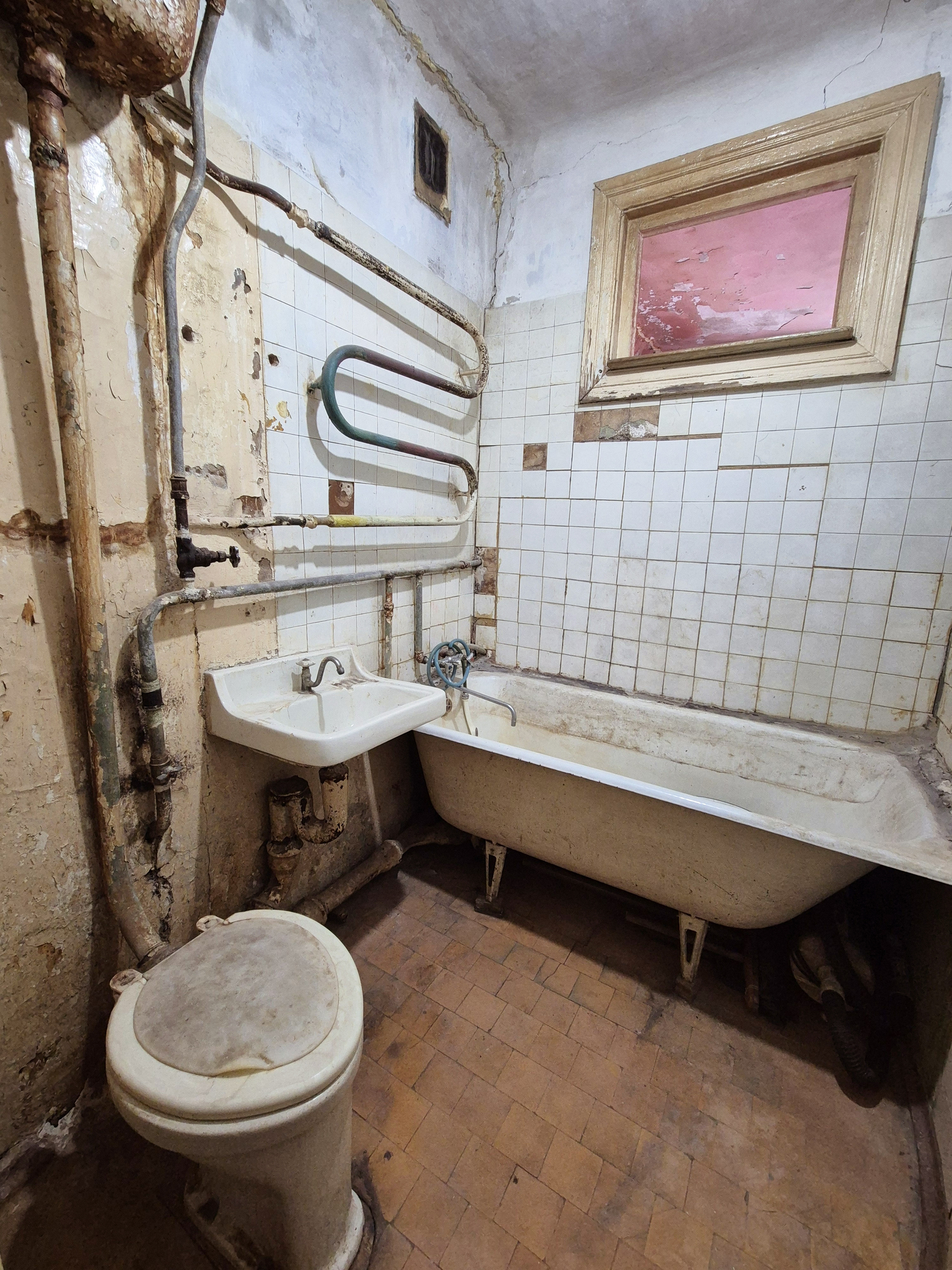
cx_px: 476
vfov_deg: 106.2
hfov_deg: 89.9
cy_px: 635
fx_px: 477
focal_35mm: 13
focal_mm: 2.2
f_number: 2.2
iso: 800
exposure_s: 1/50
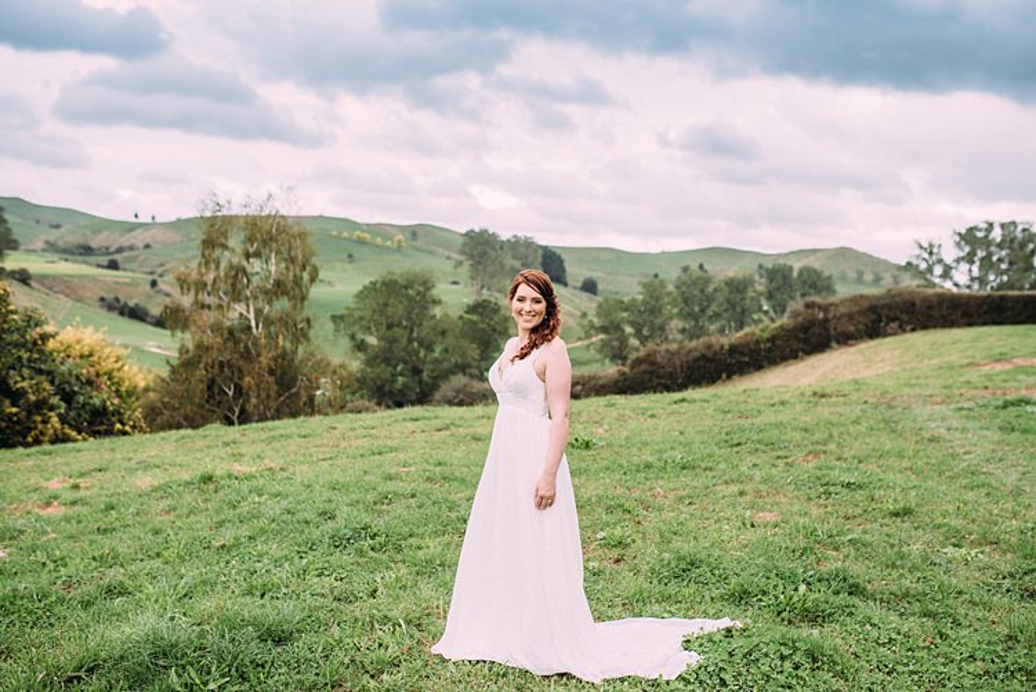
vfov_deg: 37.9
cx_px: 518
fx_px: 1008
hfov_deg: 54.4
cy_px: 346
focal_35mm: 35
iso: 100
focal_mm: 35
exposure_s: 1/500
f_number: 3.2
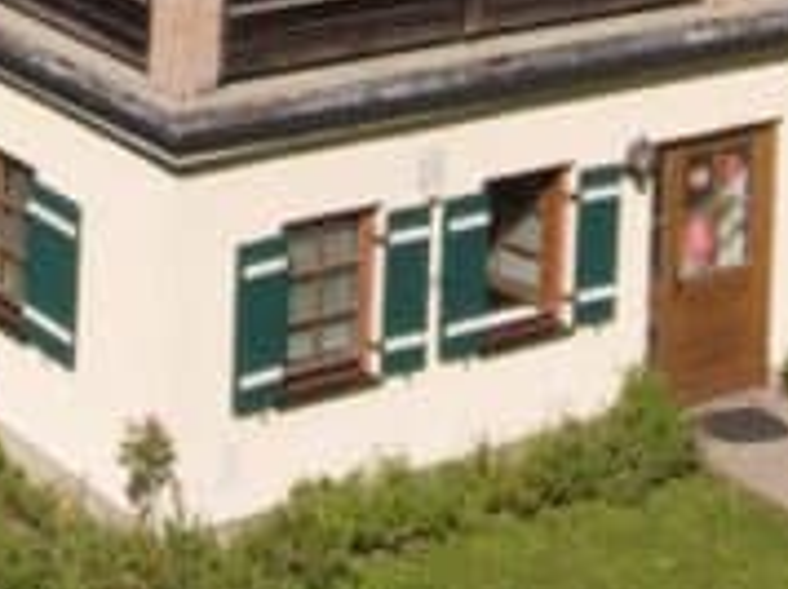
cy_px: -799
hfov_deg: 16.3
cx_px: -208
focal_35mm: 115
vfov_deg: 11.0
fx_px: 2614
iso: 100
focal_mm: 3.61
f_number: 2.8
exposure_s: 1/1600
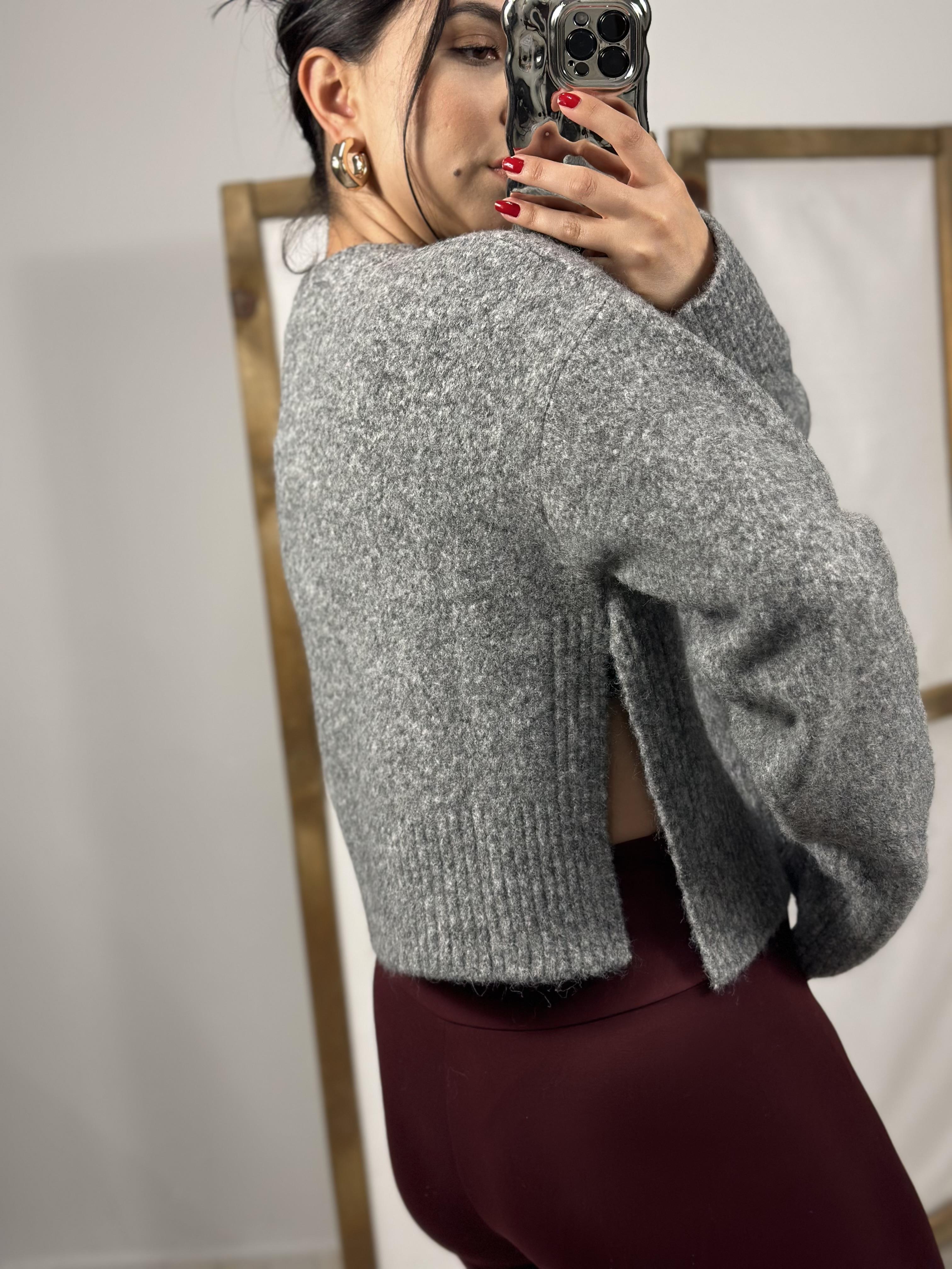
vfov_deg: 39.7
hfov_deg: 30.3
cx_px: 476
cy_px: 634
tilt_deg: -29.0
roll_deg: +6.2
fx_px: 1760
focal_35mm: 48
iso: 100
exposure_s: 1/100
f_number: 1.78
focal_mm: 6.86
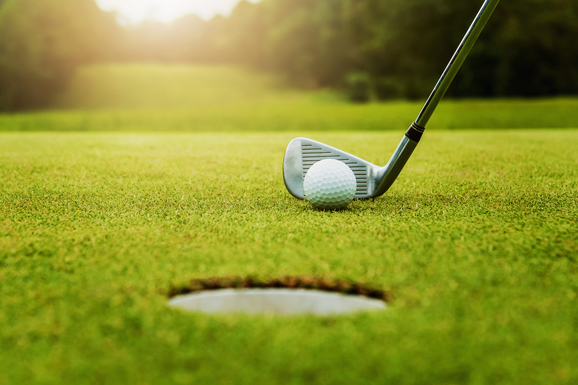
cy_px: 192
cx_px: 289
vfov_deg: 22.6
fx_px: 963
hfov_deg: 33.4
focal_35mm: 60
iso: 160
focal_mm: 40
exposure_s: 1/125
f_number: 4.5
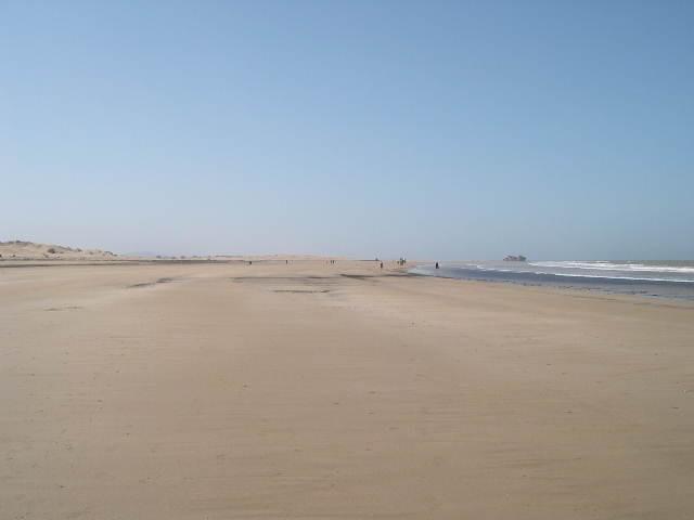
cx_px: 347
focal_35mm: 38
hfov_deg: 49.0
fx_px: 762
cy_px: 260
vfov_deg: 37.7
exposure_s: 1/287
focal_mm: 8
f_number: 7.6
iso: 100
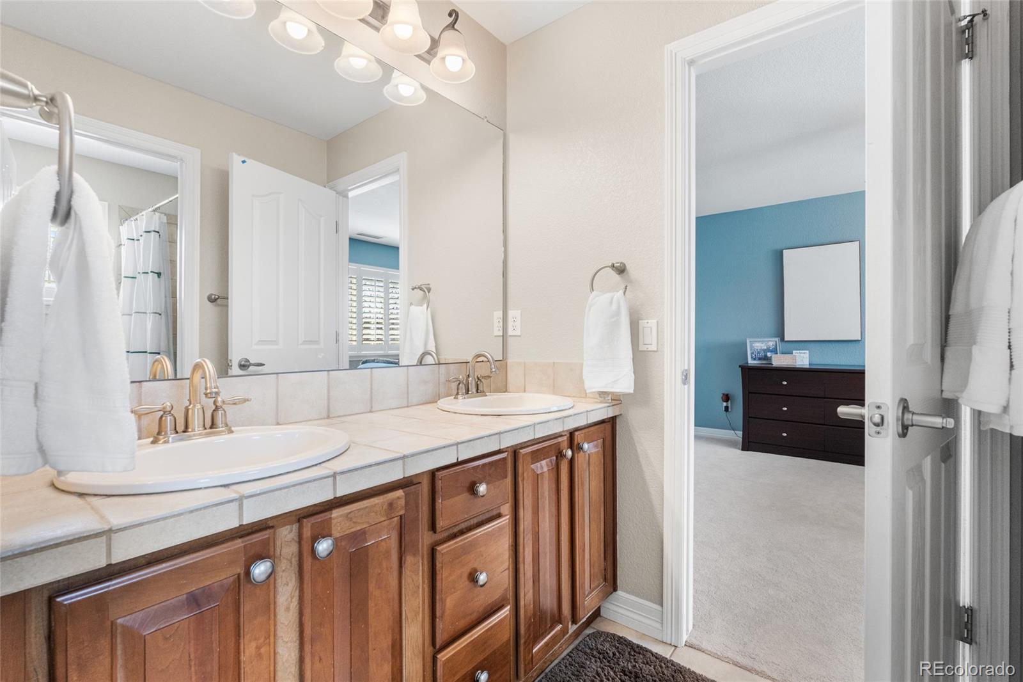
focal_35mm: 16
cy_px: 341
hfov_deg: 96.7
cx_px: 512
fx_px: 455
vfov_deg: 73.7
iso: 800
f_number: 8
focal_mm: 16
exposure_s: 1/30
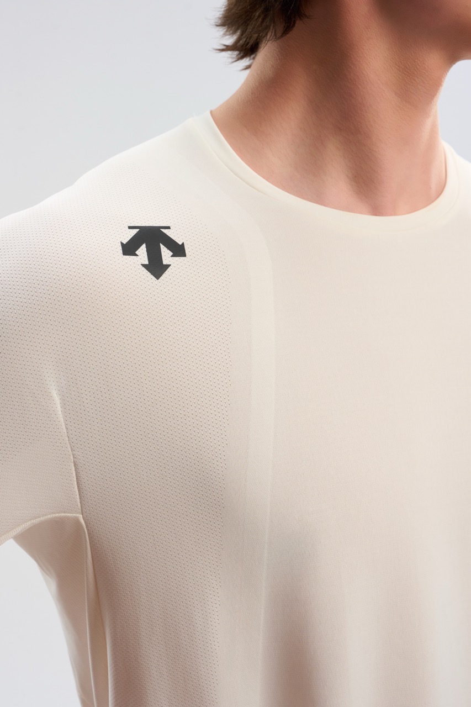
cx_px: 236
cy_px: 354
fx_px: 1080
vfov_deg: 36.3
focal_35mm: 55
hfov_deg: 24.6
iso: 250
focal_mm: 55
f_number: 9
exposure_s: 1/400
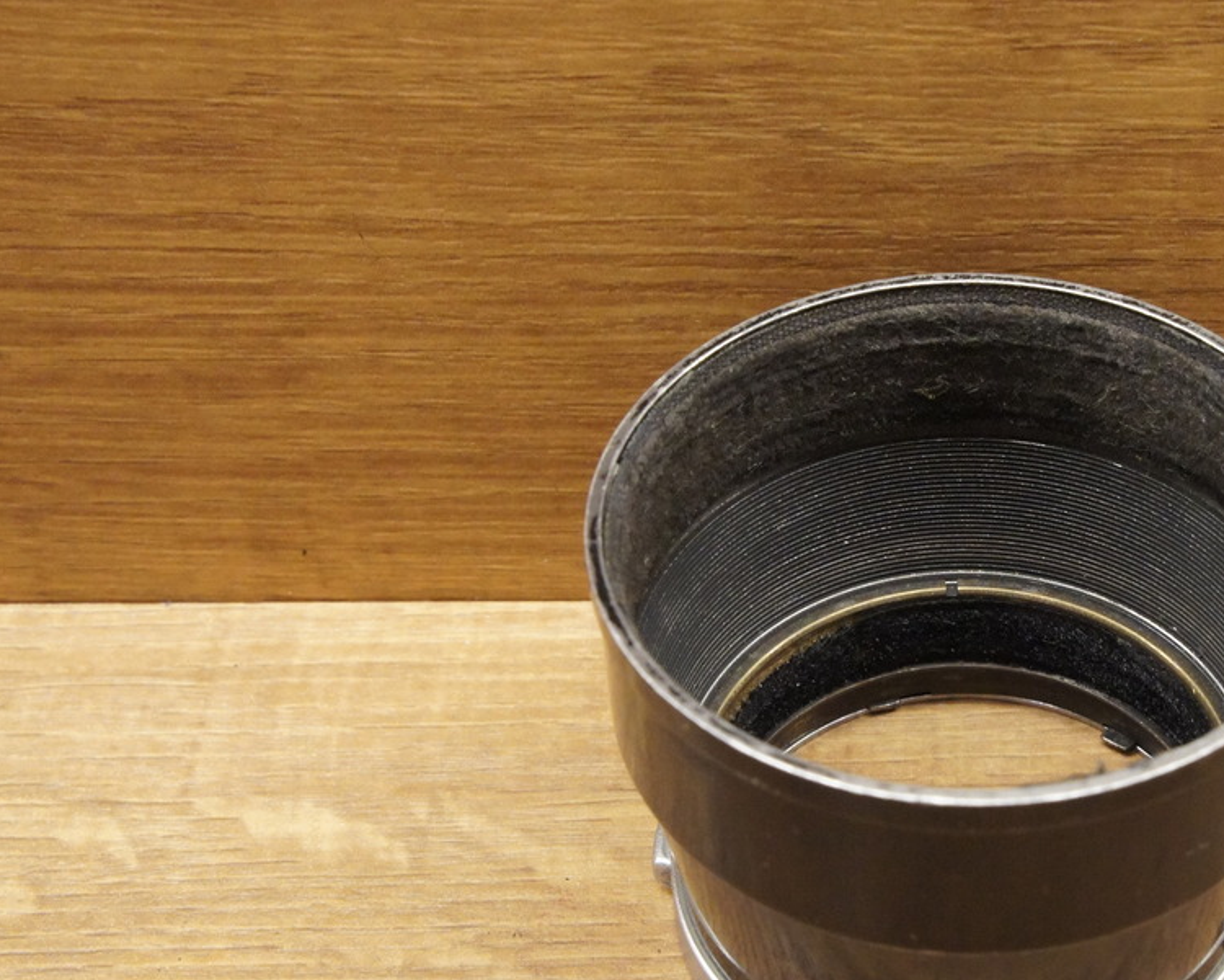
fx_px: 2527
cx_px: 973
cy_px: 559
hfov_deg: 26.7
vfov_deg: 21.9
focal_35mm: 70
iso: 3200
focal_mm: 31
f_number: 11
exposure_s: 1/80
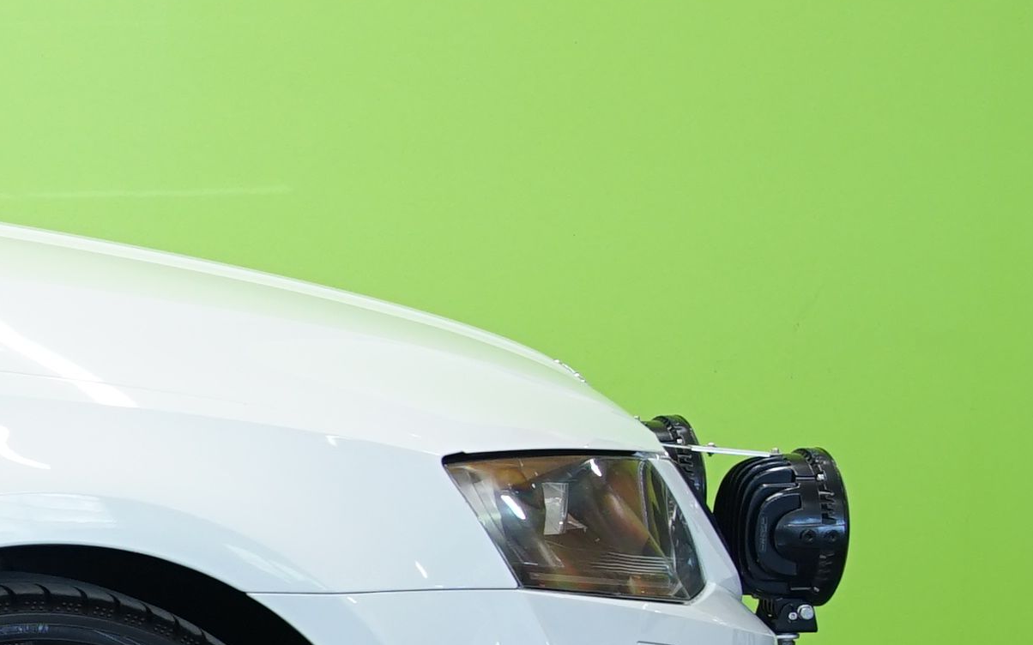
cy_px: 593
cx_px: -1494
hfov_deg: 9.6
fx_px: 5432
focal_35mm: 193
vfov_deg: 6.8
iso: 500
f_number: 5
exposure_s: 1/20
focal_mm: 38
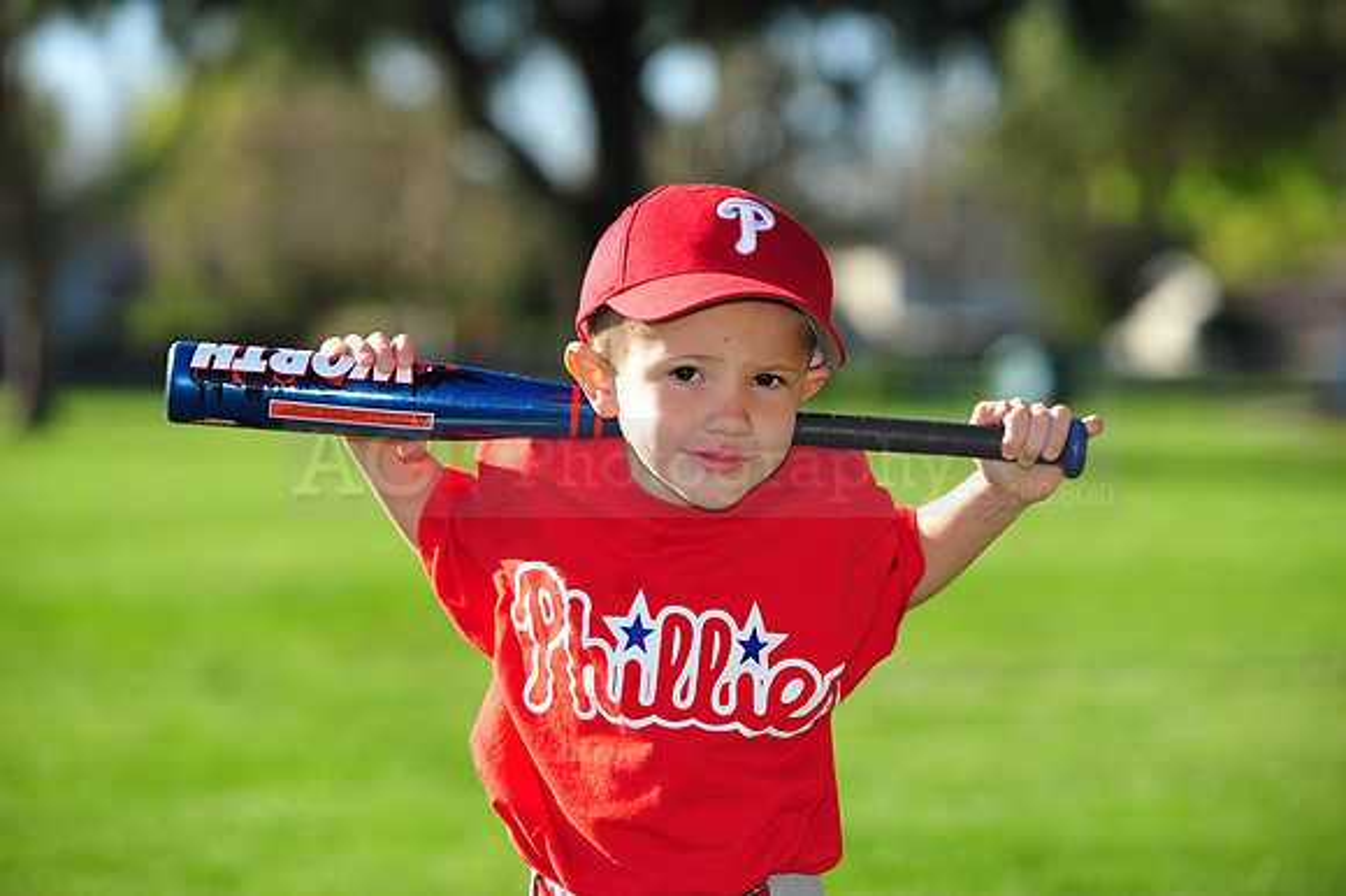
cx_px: 673
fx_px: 5044
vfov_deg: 10.1
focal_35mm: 135
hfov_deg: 15.2
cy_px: 448
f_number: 4.5
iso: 200
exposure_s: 1/800
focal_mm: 135
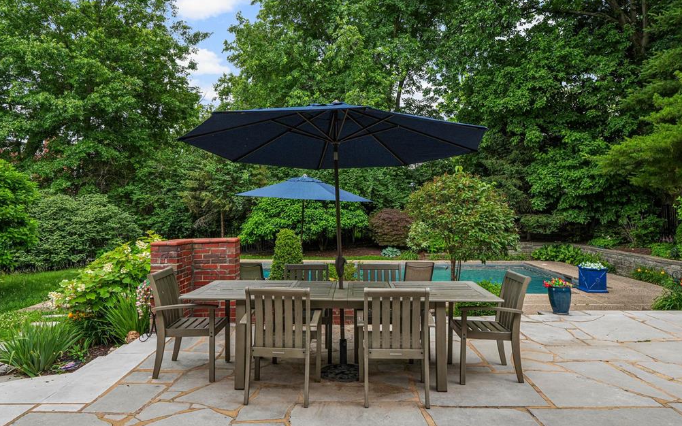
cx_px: 346
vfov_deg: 49.2
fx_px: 465
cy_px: 227
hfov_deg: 72.5
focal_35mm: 25
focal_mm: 16
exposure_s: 1/160
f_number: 8
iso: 400
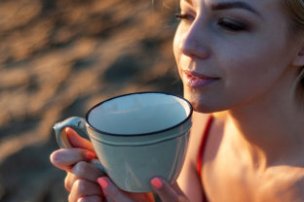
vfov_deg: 14.0
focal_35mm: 98
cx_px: 181
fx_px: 827
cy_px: 97
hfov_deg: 20.8
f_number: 1.8
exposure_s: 1/1000
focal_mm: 50
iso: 100
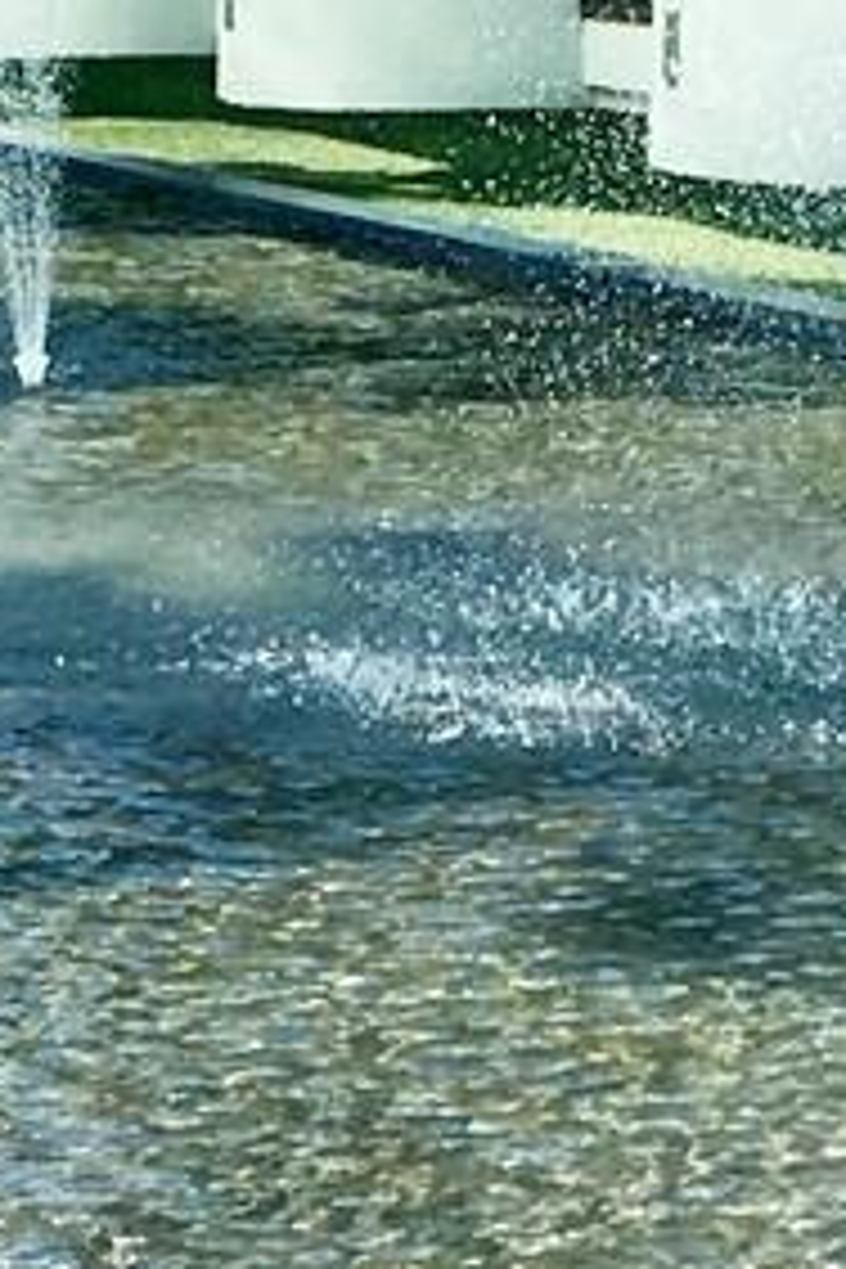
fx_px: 6027
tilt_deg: -8.0
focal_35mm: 171
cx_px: 256
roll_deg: +1.1
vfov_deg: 12.0
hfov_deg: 8.0
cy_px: 864
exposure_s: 1/1131
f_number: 2.2
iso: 25
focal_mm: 4.15
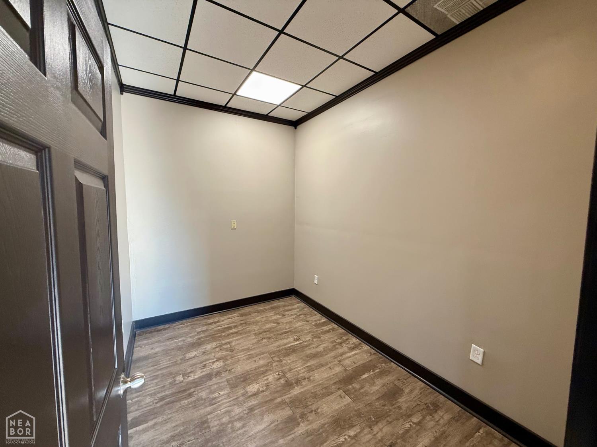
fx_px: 241
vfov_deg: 85.7
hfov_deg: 102.1
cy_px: 224
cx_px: 298
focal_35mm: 14
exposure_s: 1/120
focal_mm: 2.22
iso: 200
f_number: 2.2
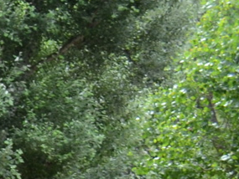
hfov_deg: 8.8
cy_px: 410
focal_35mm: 175
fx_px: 1209
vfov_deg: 7.9
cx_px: -533
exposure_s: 1/125
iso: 200
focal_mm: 18
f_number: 5.6
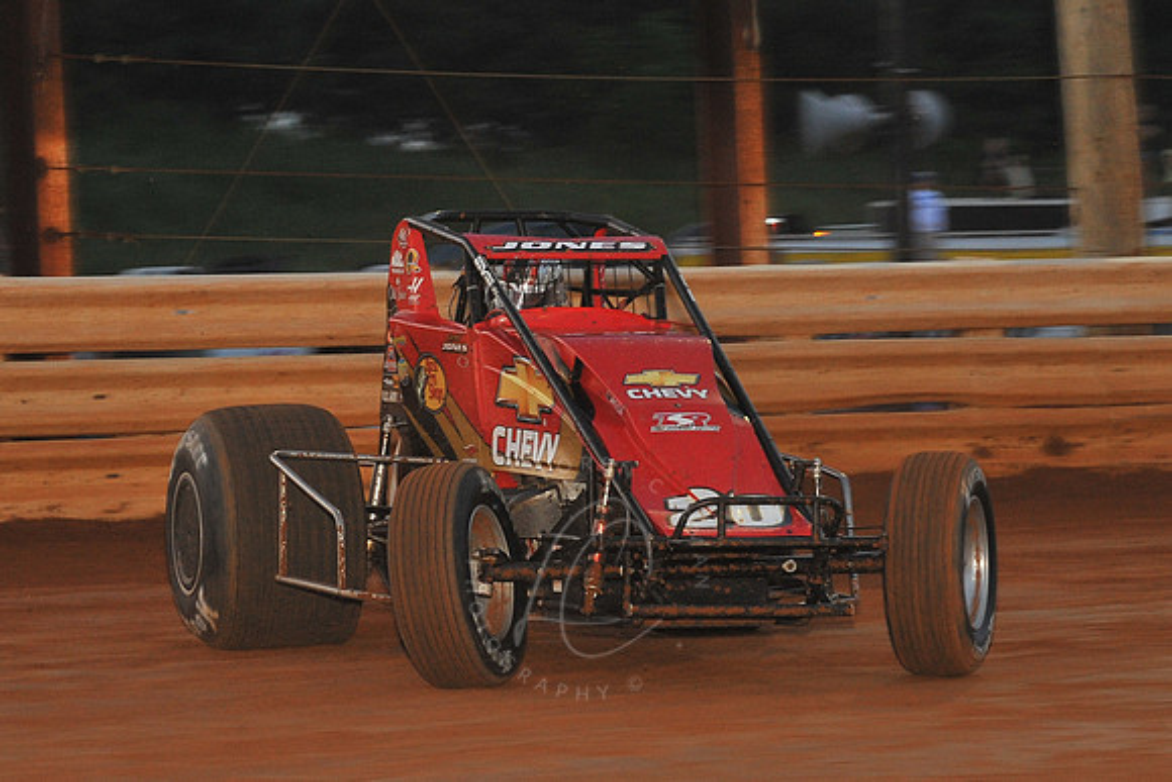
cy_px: 391
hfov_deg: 17.1
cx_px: 586
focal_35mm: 120
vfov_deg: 11.4
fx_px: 3907
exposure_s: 1/320
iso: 1000
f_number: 8
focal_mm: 120
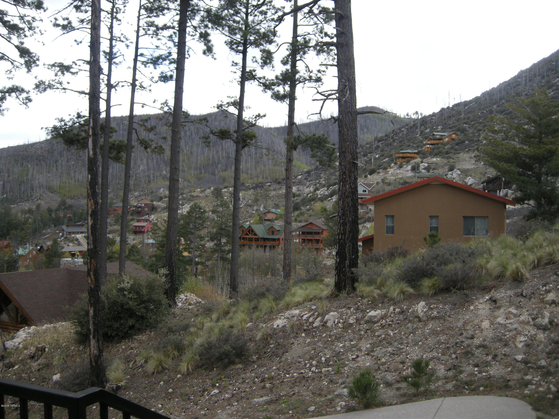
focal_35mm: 35
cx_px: 280
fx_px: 565
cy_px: 210
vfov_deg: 40.7
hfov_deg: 52.6
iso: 64
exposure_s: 1/330
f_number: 2.7
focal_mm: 7.5
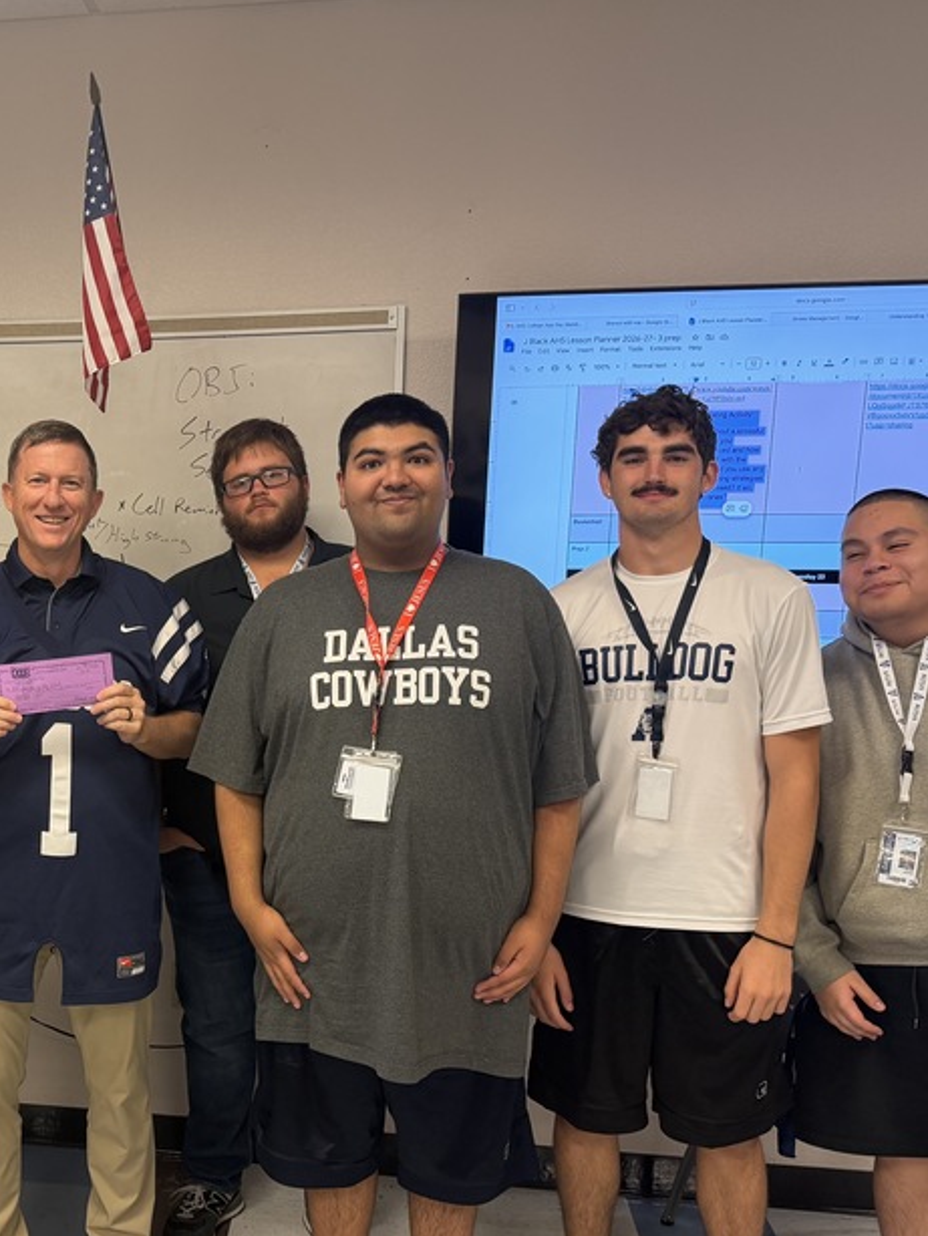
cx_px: 127
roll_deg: +0.8
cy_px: 741
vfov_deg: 46.5
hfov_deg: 34.4
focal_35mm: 40
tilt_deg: -7.9
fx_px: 1429
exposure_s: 1/120
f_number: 1.78
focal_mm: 6.76
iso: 200
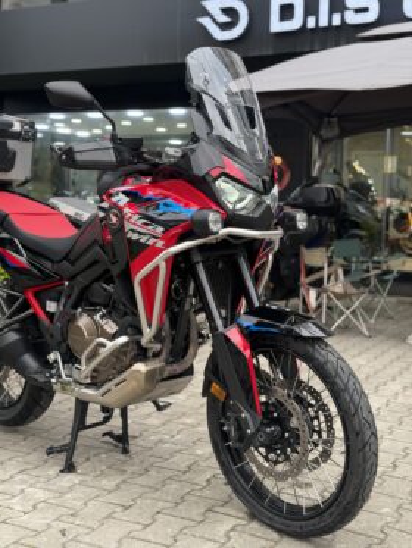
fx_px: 761
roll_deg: -1.3
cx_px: 206
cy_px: 274
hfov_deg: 30.3
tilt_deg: -4.2
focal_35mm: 48
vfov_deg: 39.6
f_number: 1.78
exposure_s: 1/169
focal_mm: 6.76
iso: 160
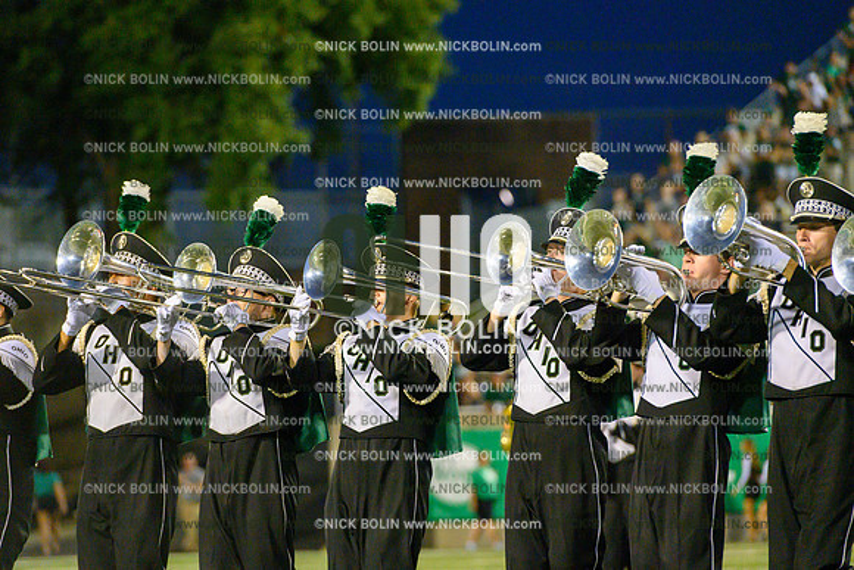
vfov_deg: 6.9
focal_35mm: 200
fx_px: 4745
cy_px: 285
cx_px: 427
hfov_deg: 10.3
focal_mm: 200
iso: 10000
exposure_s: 1/1000
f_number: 4
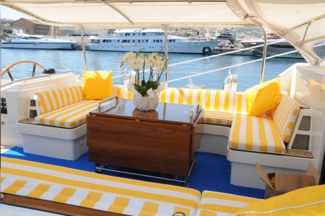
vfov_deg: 41.6
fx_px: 284
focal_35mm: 32
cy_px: 108
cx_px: 162
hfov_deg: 59.5
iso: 200
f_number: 16
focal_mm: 21
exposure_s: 1/60
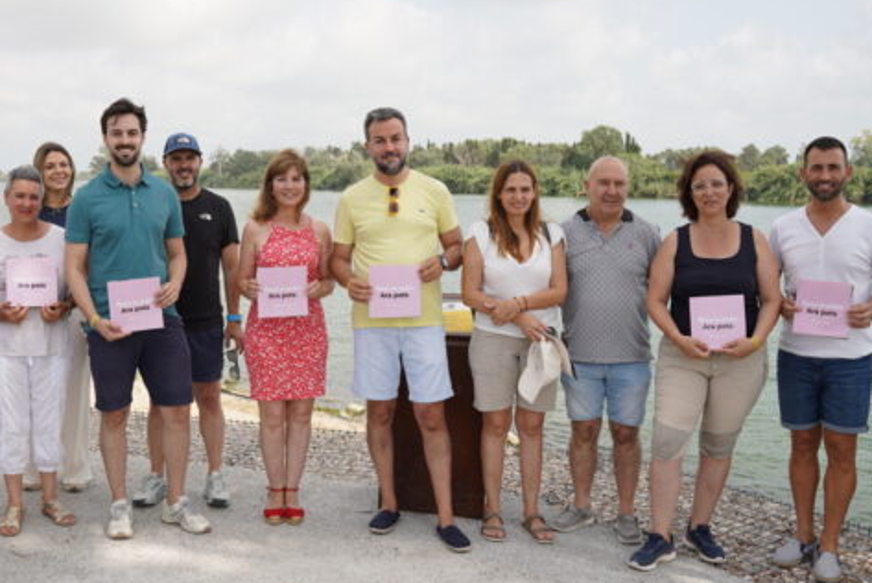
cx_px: 310
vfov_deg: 34.3
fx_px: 945
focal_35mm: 39
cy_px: 283
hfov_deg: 48.9
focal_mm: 24
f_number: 4
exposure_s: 1/800
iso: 125
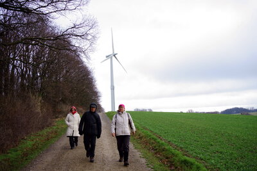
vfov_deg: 37.9
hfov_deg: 54.4
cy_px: 86
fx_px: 250
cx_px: 128
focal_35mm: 35
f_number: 5
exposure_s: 1/60
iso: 100
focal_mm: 35
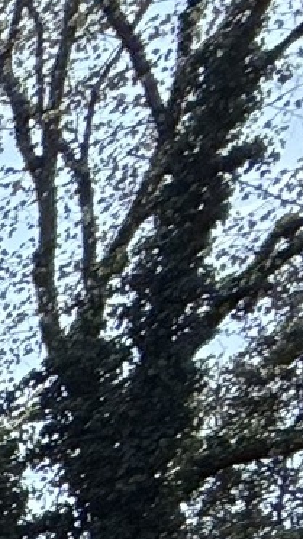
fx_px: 1501
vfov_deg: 14.0
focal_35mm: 105
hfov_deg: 6.0
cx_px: -1287
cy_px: 1303
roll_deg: -0.8
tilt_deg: -2.3
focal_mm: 2.22
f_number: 2.2
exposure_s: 1/1211
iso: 64
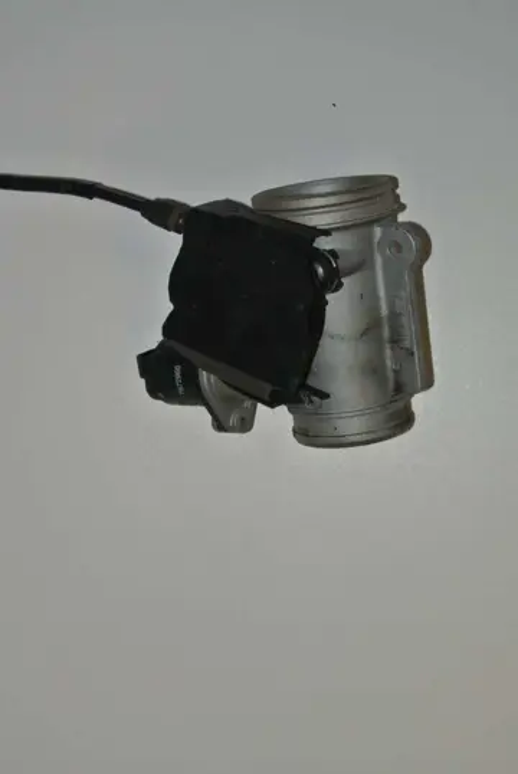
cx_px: 259
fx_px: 1744
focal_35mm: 81
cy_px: 387
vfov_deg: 25.0
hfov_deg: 16.9
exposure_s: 1/60
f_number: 5.6
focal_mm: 30
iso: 200
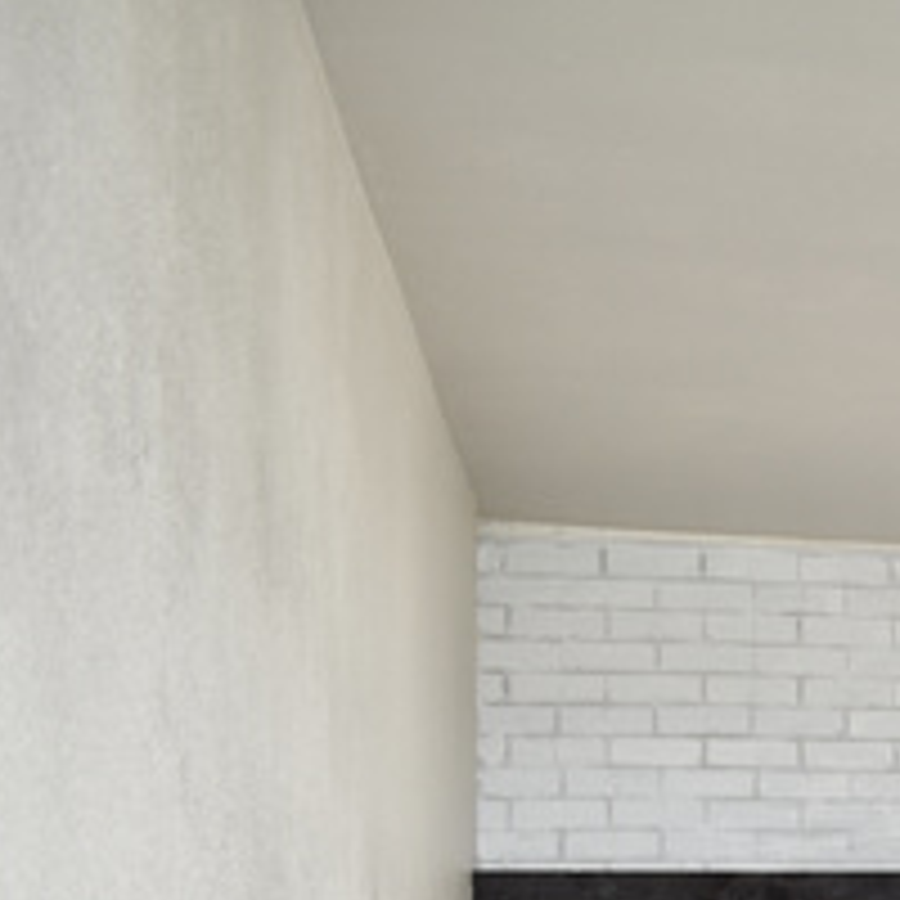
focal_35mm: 86
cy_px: 1040
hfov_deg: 16.8
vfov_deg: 19.2
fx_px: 2530
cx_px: 1618
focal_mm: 18
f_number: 4.5
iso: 100
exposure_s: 1/4
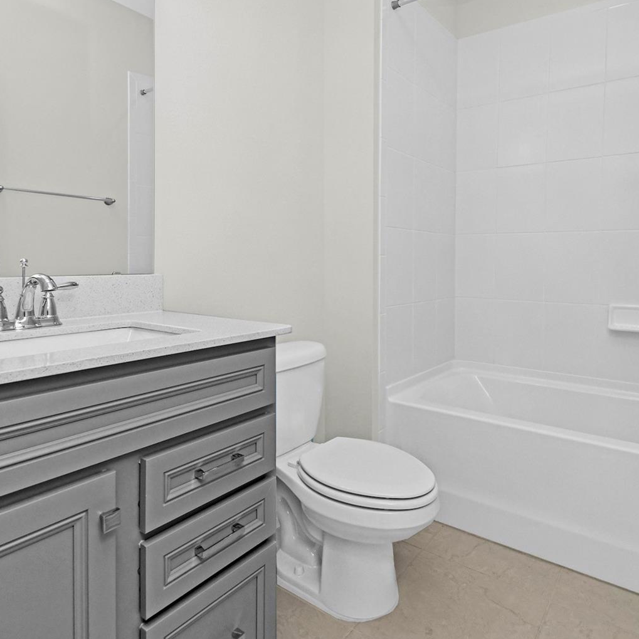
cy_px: 317
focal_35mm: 20
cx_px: 357
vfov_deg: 74.8
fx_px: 418
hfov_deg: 74.5
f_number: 11
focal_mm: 10
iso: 640
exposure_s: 1/100
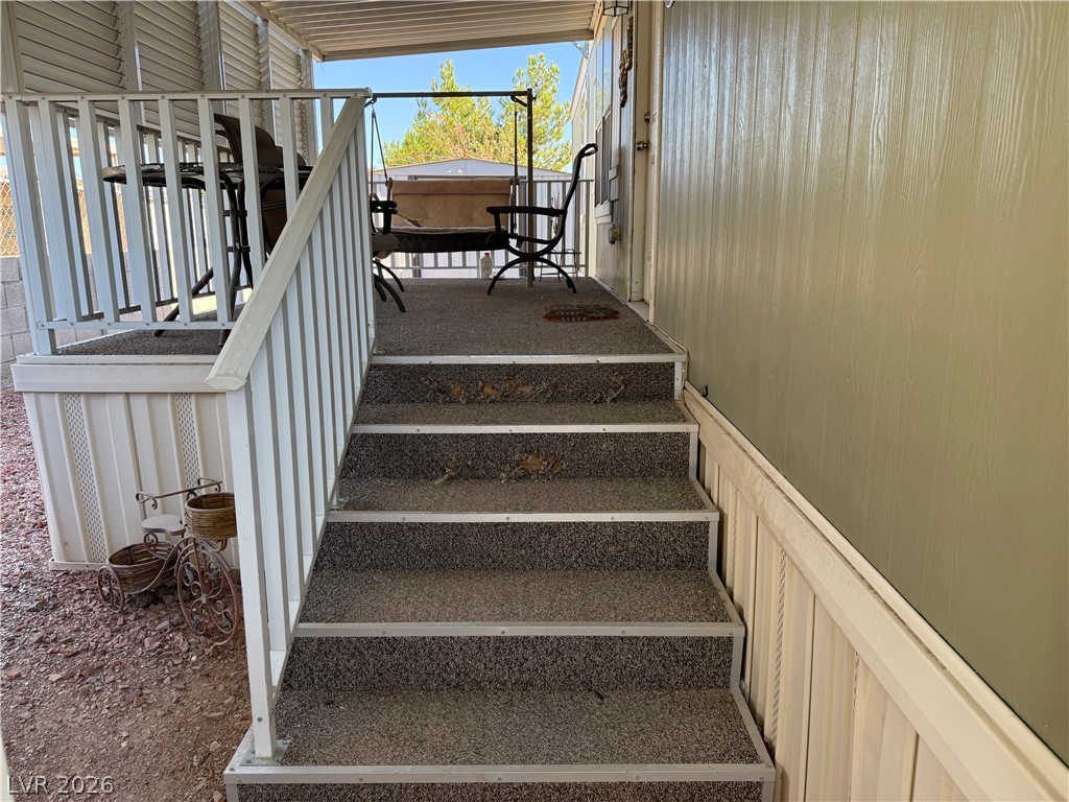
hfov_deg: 71.6
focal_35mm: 24
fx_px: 741
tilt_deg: -12.4
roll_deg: +0.3
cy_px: 401
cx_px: 534
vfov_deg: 56.8
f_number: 1.78
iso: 100
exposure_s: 1/372
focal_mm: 6.76
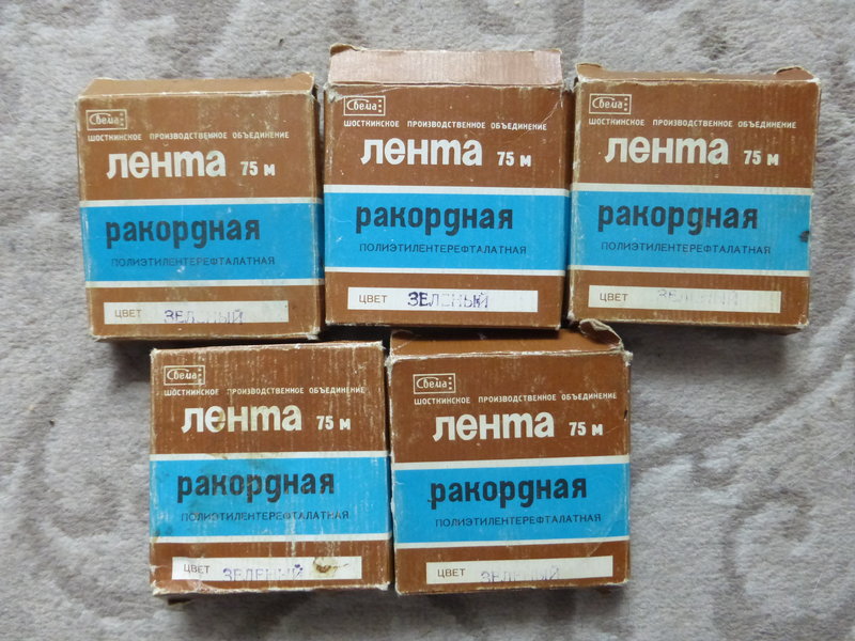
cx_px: 428
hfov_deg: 71.6
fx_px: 593
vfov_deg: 56.8
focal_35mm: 24
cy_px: 320
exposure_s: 1/125
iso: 800
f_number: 4
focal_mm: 4.3
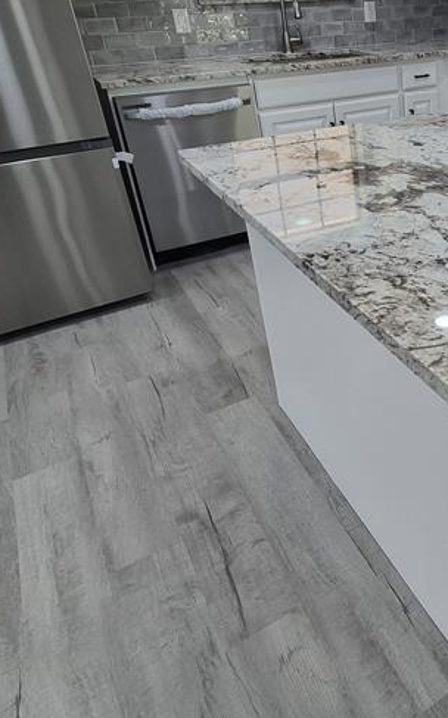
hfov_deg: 38.1
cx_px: 454
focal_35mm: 29
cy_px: 276
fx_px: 567
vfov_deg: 63.9
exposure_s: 1/60
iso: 100
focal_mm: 1.74
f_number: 2.2
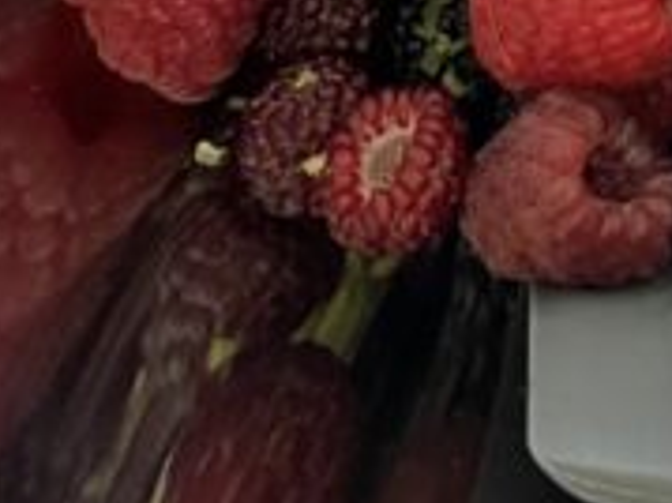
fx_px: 2891
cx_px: 751
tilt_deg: -60.5
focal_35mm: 149
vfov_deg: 8.8
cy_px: -785
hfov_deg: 13.0
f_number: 1.6
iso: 125
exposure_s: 1/70
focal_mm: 4.2
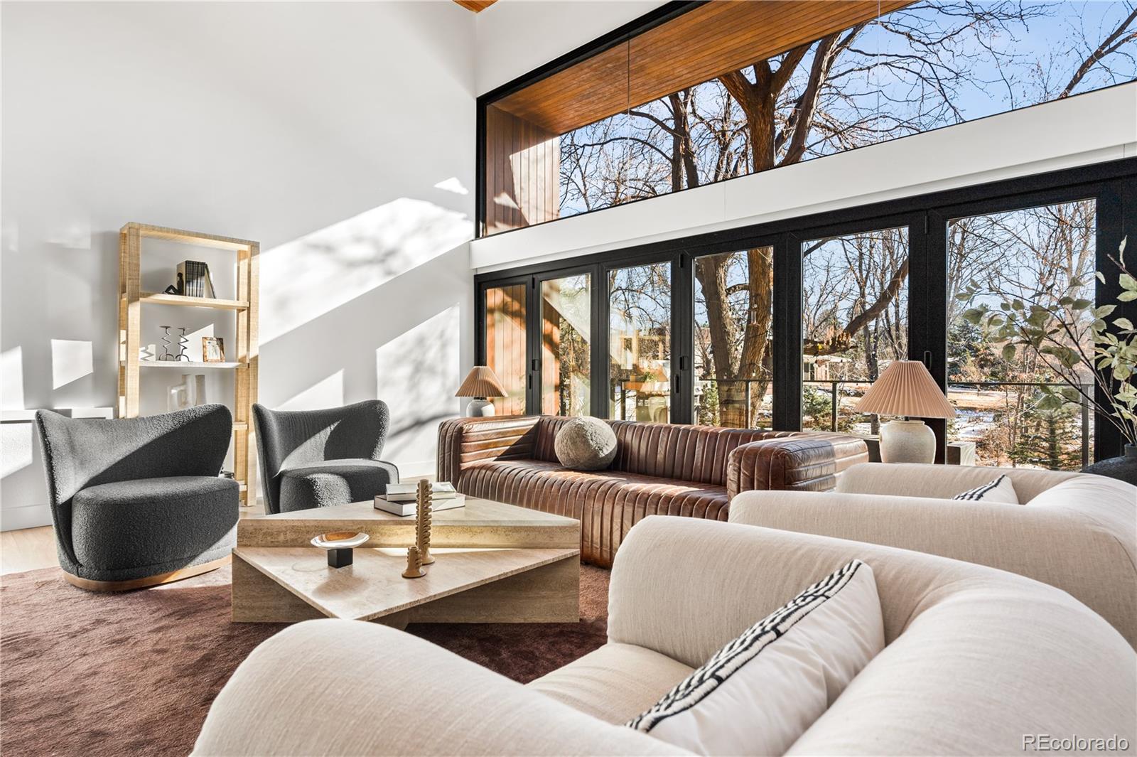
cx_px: 568
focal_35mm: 19
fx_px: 600
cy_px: 378
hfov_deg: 86.9
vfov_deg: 64.5
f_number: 9
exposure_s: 1/8
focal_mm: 19
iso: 125
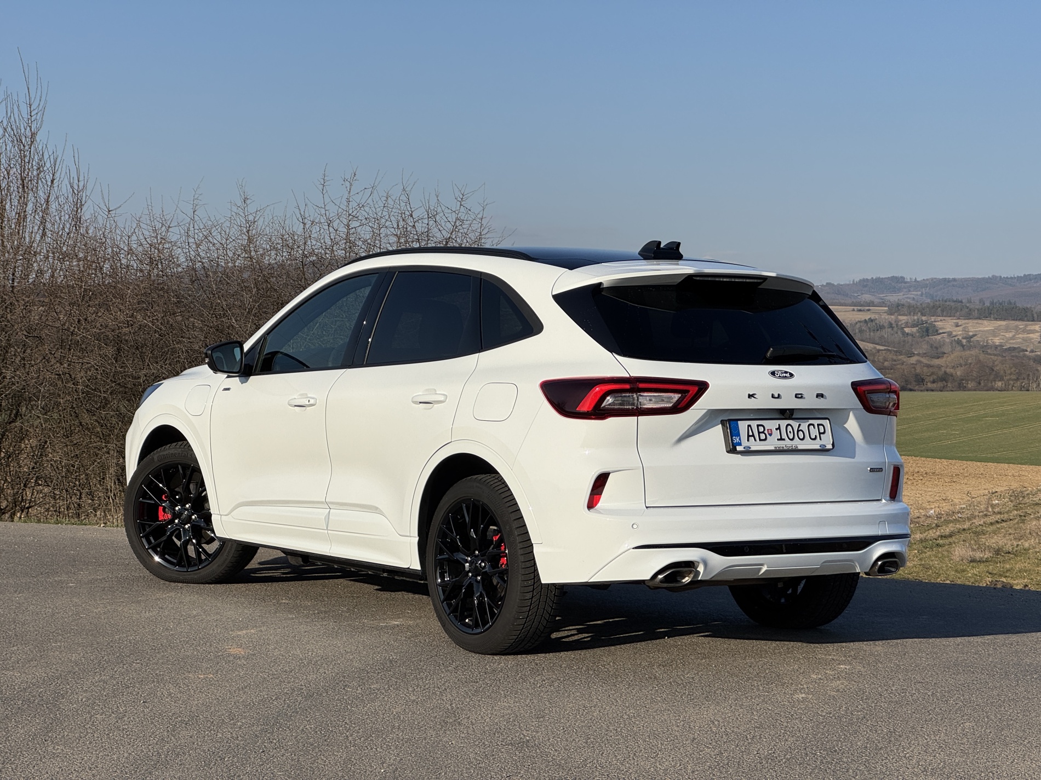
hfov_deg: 25.3
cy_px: 390
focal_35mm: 77
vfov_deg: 19.1
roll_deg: -0.9
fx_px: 2316
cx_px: 520
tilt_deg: -0.8
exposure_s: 1/1597
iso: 25
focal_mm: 9
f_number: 2.8
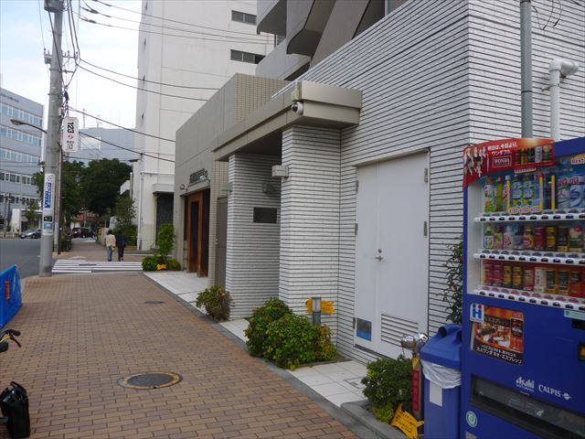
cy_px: 220
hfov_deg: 63.4
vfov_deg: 49.7
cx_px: 292
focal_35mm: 28
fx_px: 473
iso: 100
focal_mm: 5
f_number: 3.1
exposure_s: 1/320
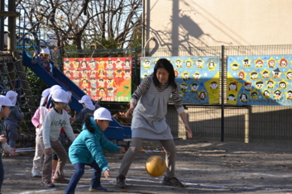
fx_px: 759
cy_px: 106
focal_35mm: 94
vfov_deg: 14.6
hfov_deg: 21.8
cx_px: 145
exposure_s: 1/200
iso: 100
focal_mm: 55
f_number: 5.6
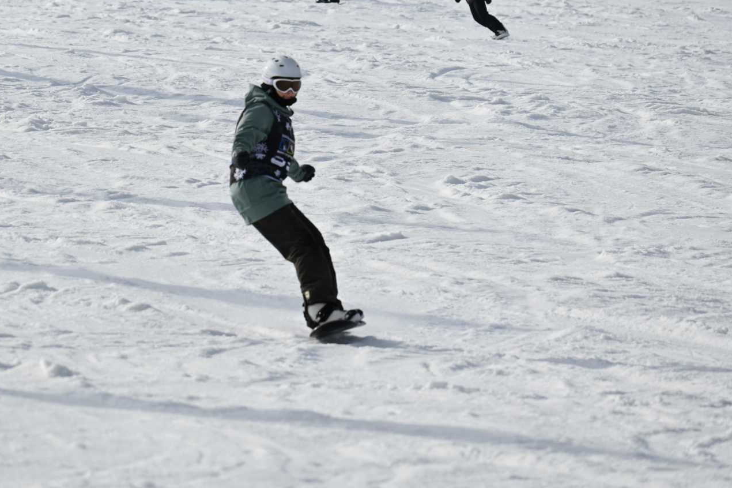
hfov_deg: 5.0
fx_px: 8430
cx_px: 237
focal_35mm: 415
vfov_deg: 3.3
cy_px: 147
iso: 100
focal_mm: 195
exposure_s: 1/800
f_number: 7.1
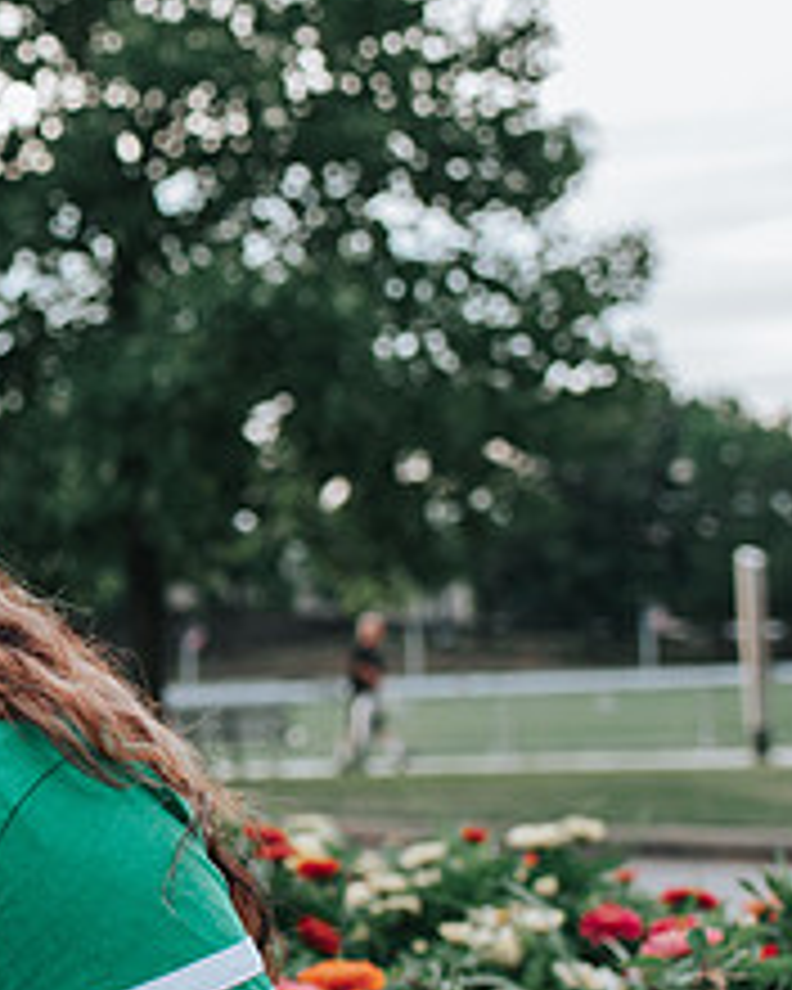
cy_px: 532
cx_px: -337
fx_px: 2725
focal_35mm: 93
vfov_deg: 20.6
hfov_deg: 15.5
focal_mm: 35
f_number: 3.2
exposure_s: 1/800
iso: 560
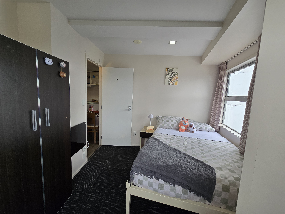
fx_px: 107
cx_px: 142
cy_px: 107
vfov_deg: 89.9
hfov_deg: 106.2
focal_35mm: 13
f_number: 2.2
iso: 50
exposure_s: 1/227
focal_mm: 2.2
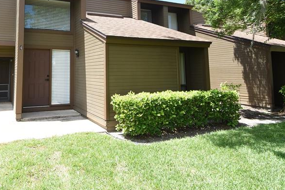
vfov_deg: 48.3
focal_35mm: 26
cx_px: 94
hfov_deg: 67.5
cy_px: 58
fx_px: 206
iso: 100
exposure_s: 1/125
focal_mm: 10
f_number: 5.6
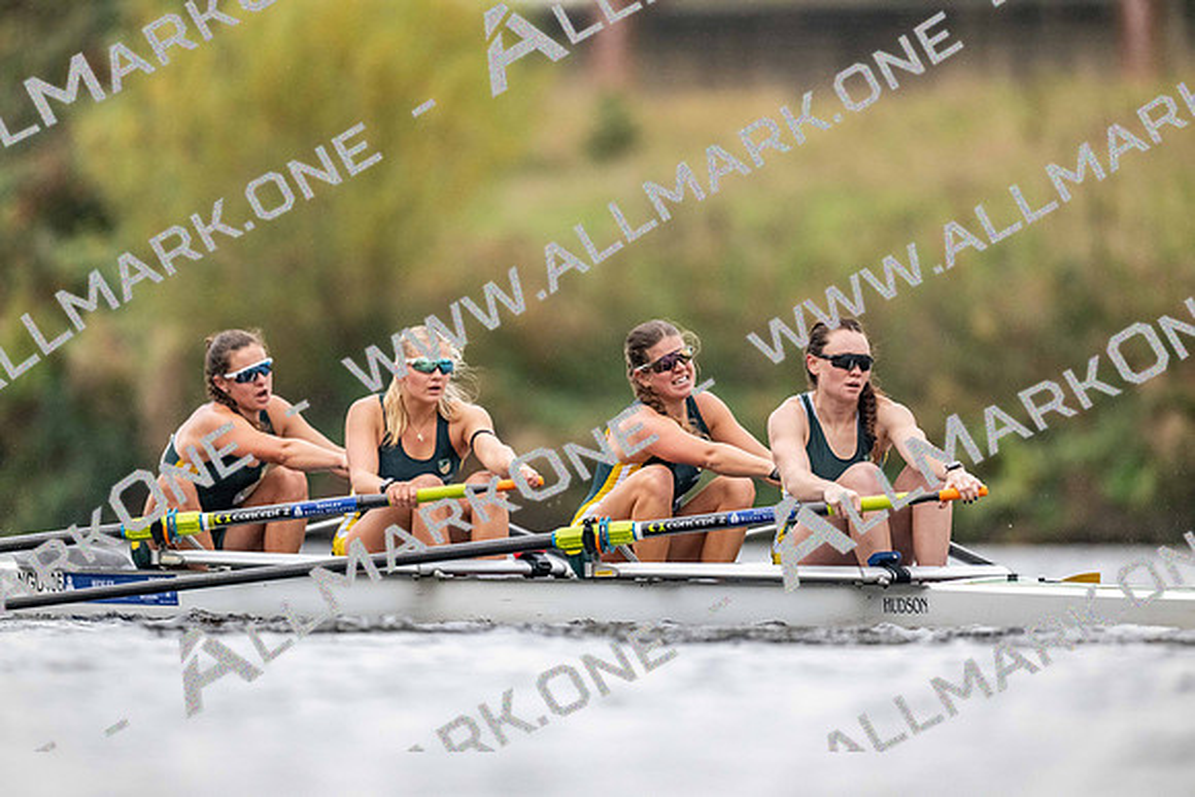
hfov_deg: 3.4
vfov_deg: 2.3
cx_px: 598
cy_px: 398
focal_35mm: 600
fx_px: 19920
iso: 3600
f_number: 4
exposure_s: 1/2500
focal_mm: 600
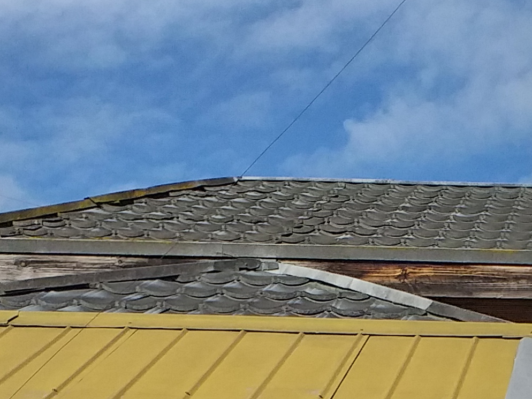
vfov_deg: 12.1
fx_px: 1659
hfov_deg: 17.3
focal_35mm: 108
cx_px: 657
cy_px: 807
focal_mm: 3.6
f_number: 1.9
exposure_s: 1/2801
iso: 40
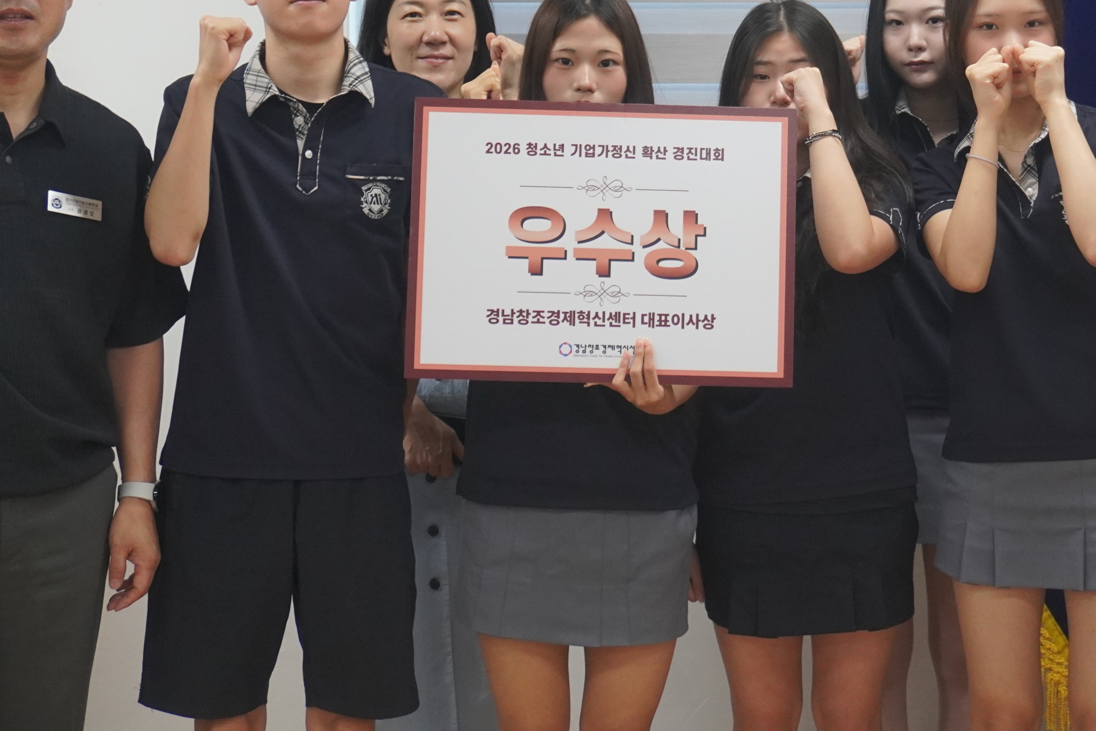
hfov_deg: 28.0
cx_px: 682
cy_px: 114
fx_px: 2192
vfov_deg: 18.7
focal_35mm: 72
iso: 1250
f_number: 4.5
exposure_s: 1/160
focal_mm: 26
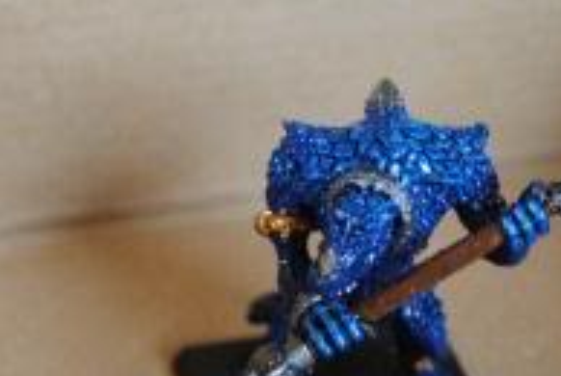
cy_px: 309
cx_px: 226
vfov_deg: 12.3
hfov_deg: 18.4
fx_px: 1732
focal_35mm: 111
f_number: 4.8
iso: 320
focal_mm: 32
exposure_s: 1/30
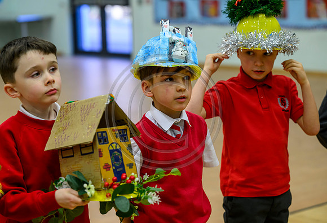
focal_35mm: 103
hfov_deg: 19.8
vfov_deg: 13.5
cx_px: 167
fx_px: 938
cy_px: 112
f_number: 3.5
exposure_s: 1/320
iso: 3200
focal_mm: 101
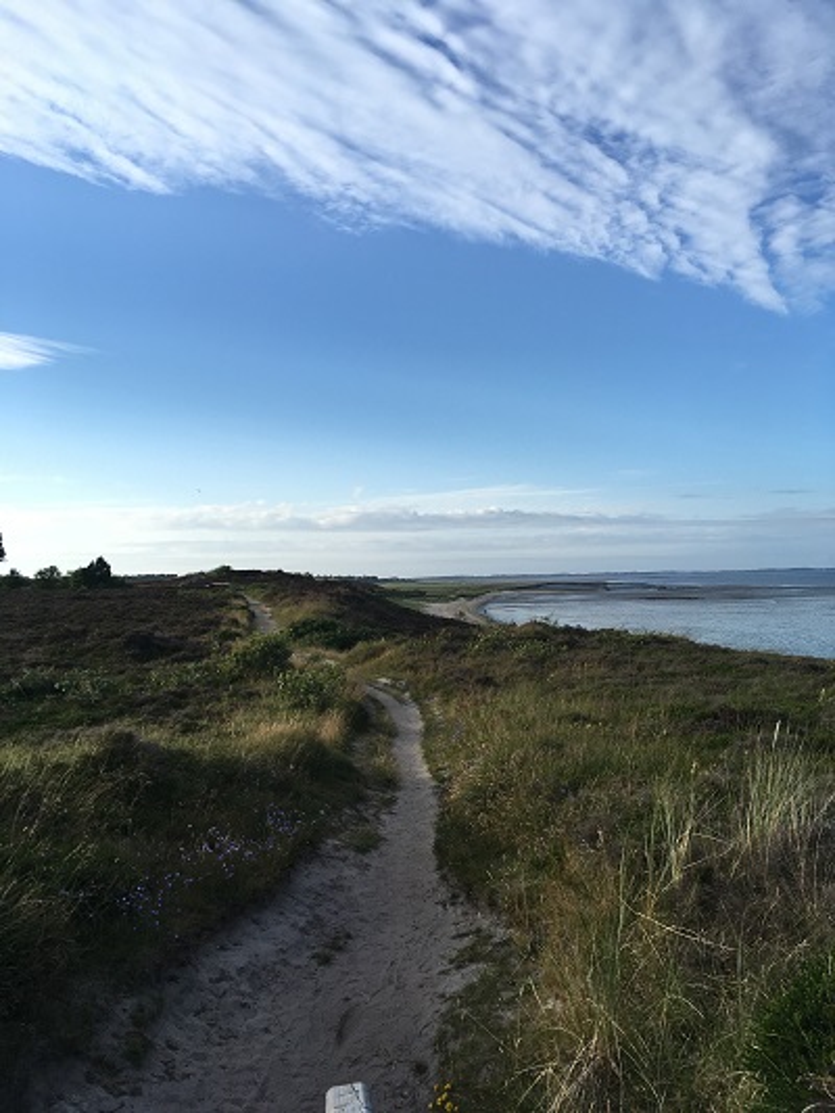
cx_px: 418
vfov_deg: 61.6
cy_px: 556
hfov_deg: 48.2
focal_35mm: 29
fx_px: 932
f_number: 2.2
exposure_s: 1/1261
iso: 25
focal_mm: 4.15
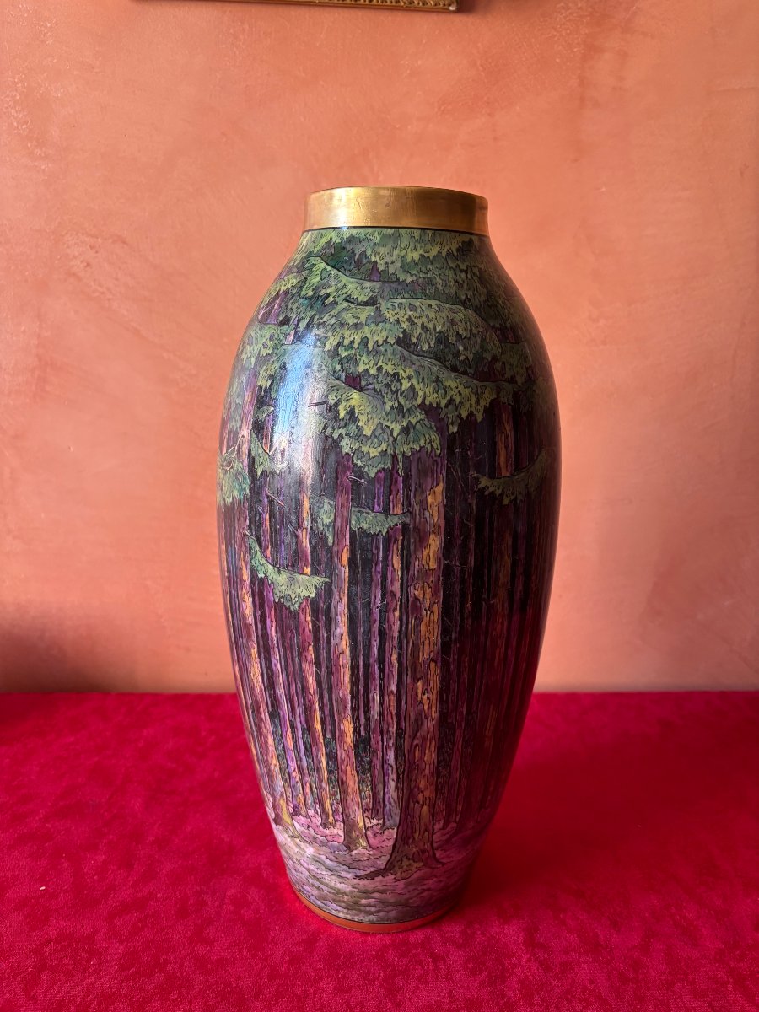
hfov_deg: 53.1
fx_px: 760
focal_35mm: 26
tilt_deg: -14.2
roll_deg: -2.3
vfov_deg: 67.3
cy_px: 506
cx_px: 380
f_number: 1.6
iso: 200
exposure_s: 1/60
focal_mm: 5.96
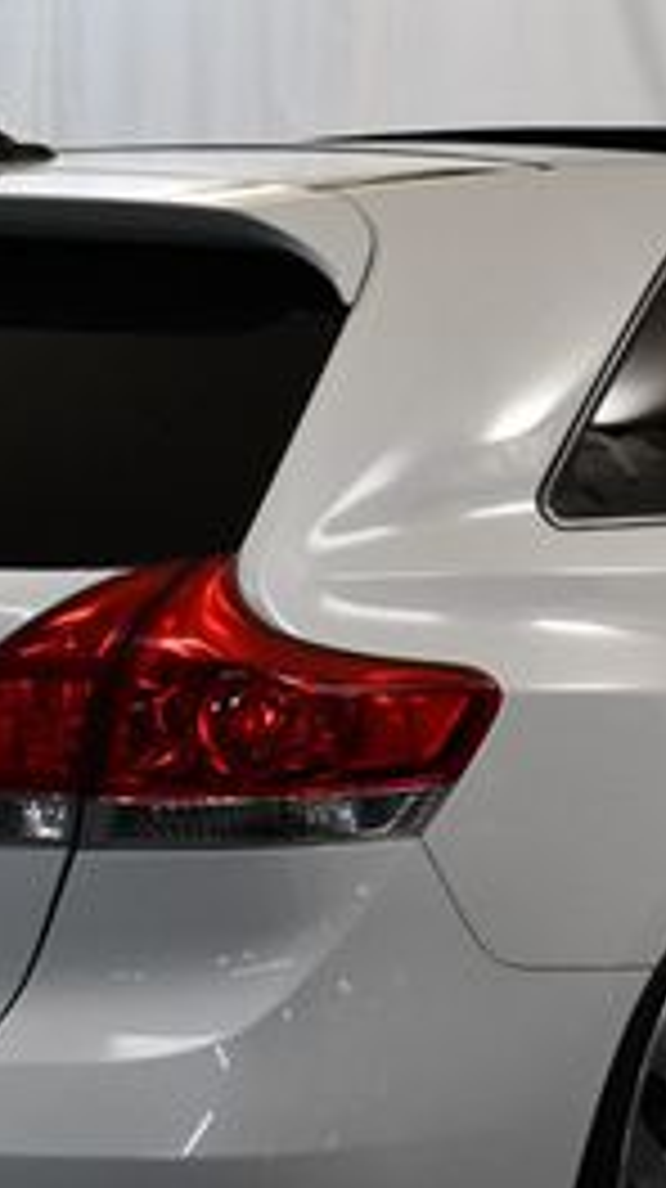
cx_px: 315
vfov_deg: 17.6
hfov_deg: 9.9
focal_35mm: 122
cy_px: 720
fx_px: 3840
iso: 800
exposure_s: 1/200
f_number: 4.5
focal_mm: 32
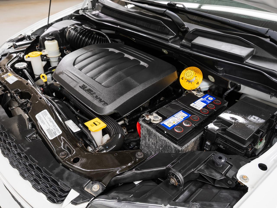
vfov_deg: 53.1
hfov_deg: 67.4
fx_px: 208
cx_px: 138
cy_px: 104
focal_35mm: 26
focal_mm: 24
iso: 100
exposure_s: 1.3
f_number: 9
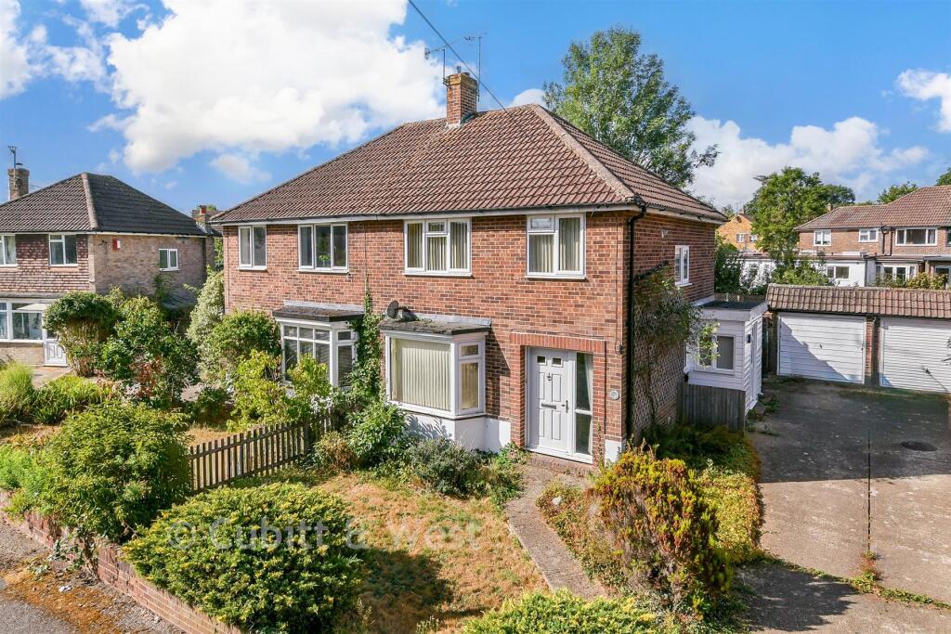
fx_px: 555
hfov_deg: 81.2
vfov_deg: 59.5
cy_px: 317
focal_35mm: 21
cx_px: 476
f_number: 11
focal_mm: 14
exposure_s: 1/250
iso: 250
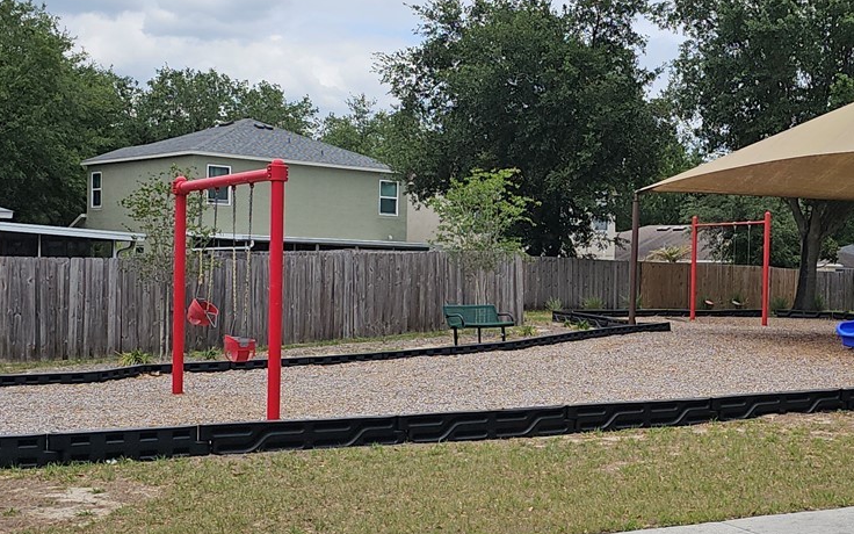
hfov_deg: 37.4
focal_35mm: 53
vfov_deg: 24.4
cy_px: 317
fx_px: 1234
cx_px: 624
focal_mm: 6.3
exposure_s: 1/838
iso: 10
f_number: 1.7
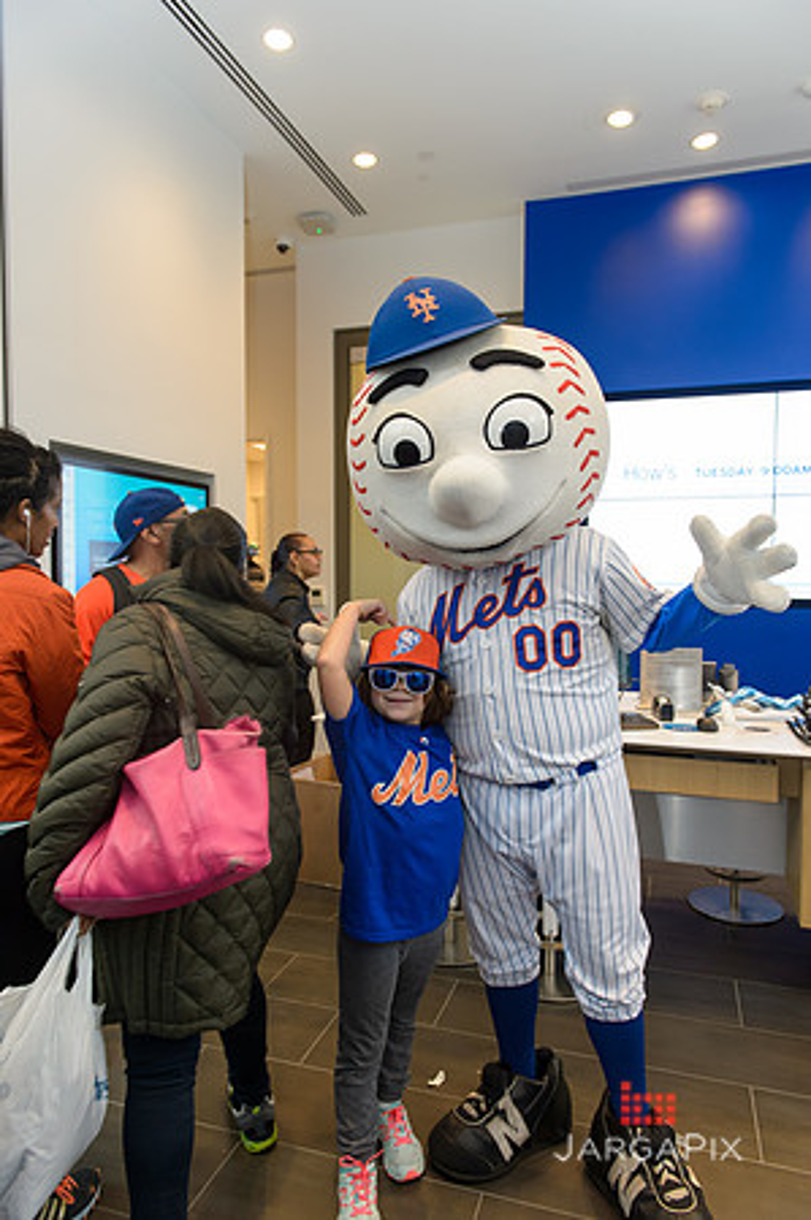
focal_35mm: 24
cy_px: 610
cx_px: 406
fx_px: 813
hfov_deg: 53.0
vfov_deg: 73.8
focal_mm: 24
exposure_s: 1/100
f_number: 3.5
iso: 800
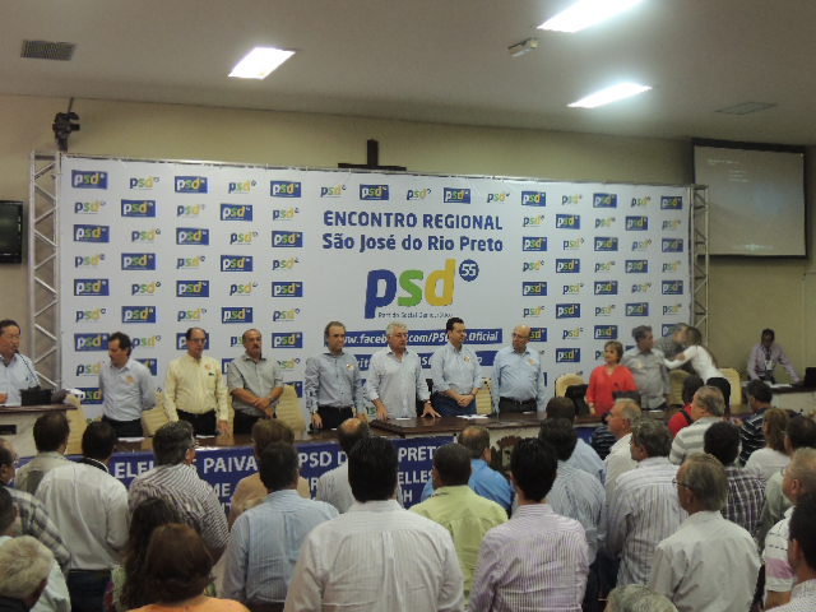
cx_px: 408
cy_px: 306
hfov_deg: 43.9
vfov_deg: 33.6
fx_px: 1014
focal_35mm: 43
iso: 400
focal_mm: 7.6
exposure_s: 1/40
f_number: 3.4
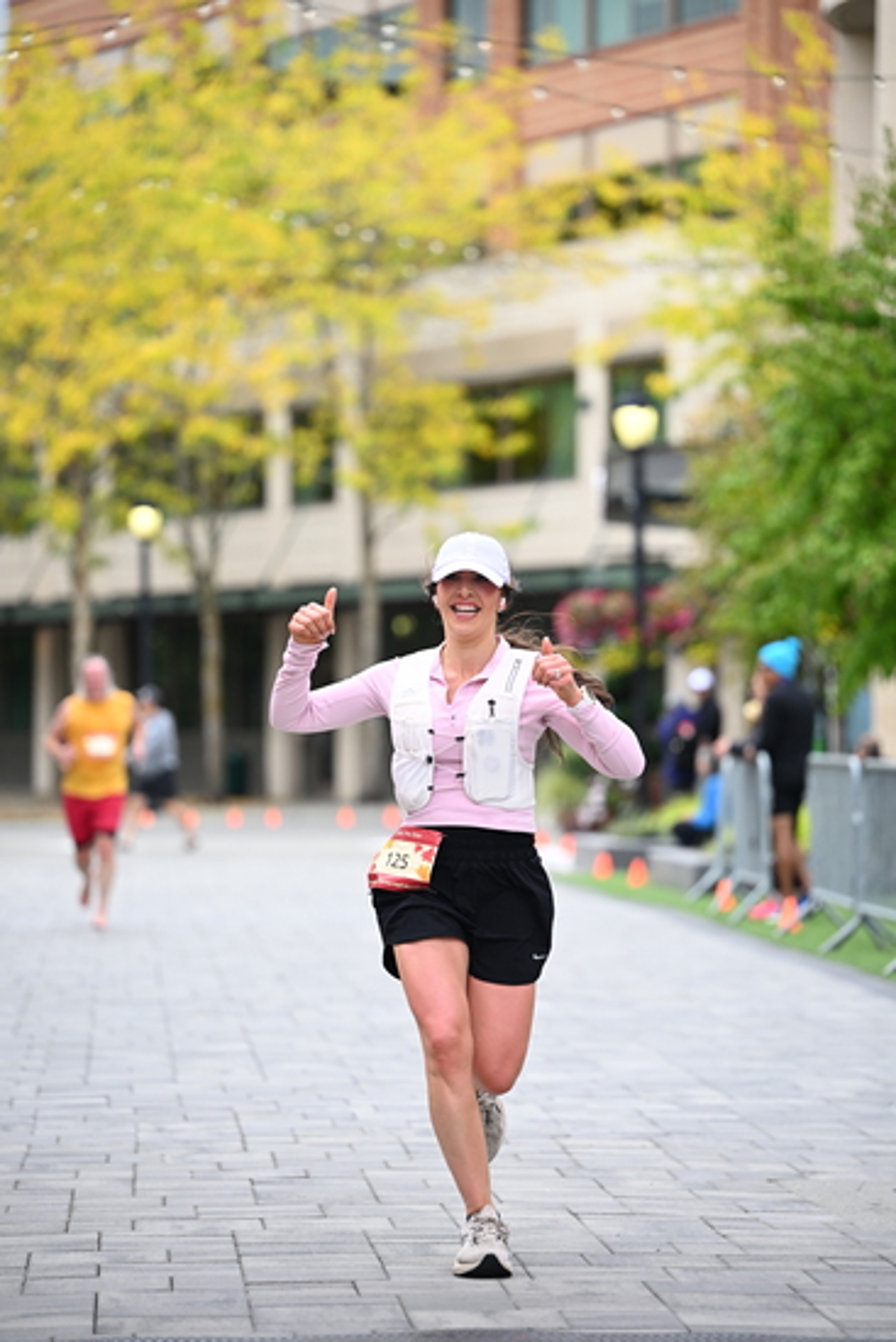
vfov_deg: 14.1
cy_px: 671
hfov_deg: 9.5
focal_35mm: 145
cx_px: 448
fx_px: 5410
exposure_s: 1/2000
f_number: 2.8
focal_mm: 145
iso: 640
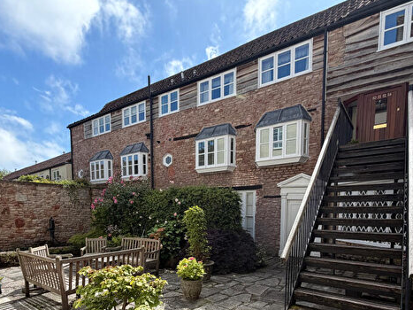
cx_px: 195
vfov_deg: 60.1
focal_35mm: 21
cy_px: 232
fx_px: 250
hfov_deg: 78.9
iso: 40
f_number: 2.2
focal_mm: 2.22
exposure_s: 1/770
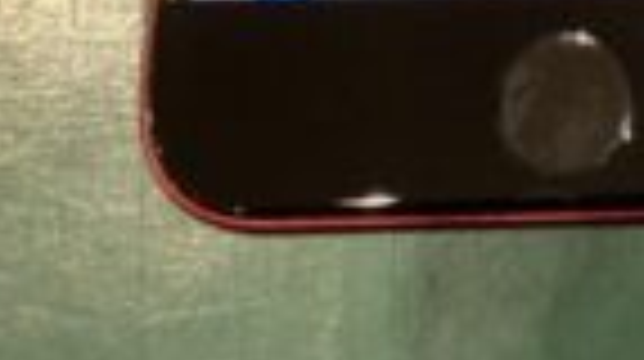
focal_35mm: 119
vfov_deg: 9.1
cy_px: -522
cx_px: 1081
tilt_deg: -74.4
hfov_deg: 15.9
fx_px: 2029
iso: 100
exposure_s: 1/100
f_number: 1.8
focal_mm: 4.25
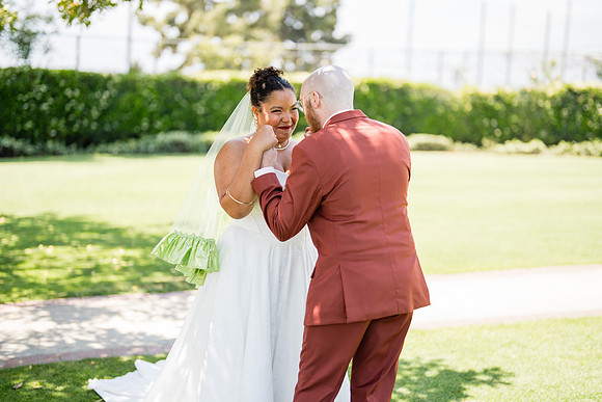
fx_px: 888
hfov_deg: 37.4
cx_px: 302
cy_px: 191
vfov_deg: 25.5
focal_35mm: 53
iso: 200
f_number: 1.2
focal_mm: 50
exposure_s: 1/2500
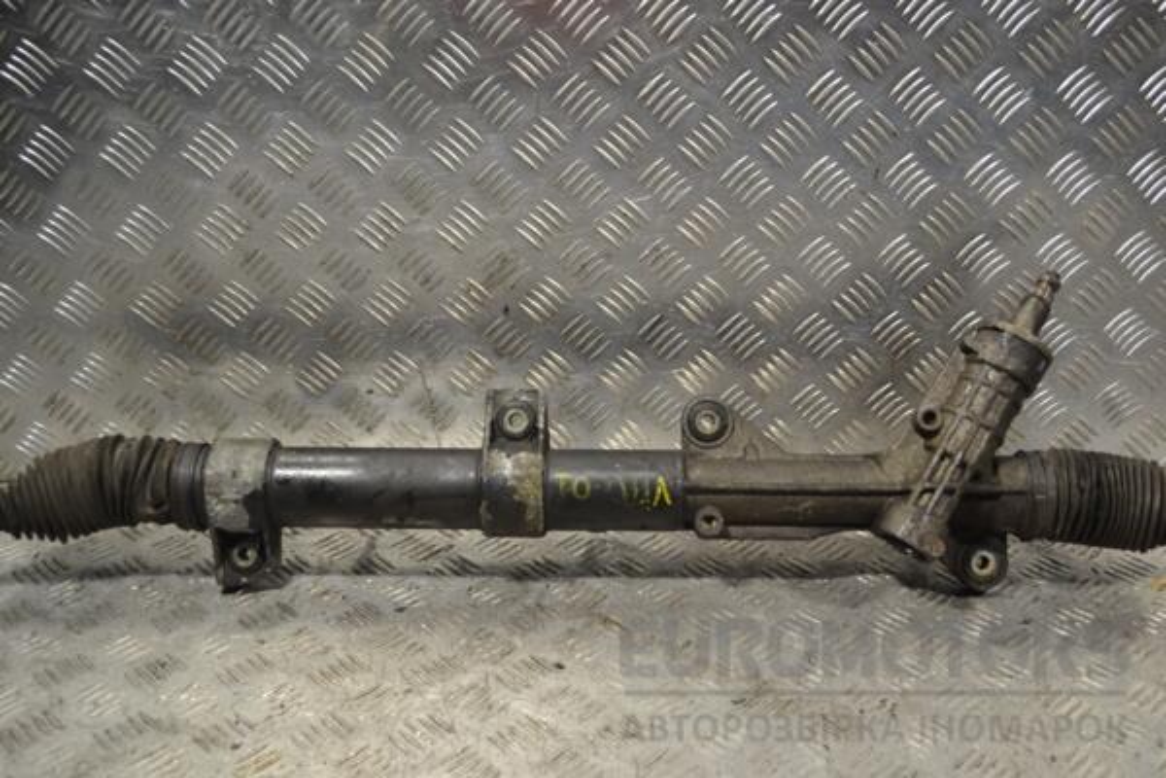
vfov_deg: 31.9
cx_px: 583
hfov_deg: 46.4
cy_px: 389
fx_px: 1360
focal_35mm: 42
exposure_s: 1/30
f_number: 4.5
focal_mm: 28
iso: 125
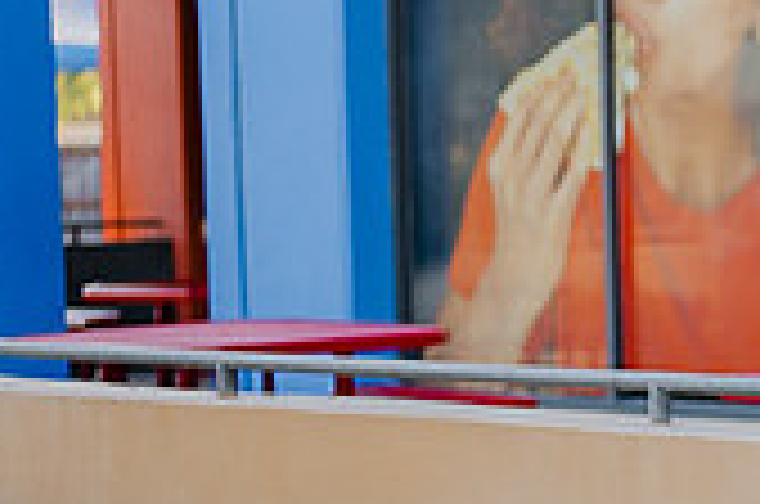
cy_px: 452
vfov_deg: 7.9
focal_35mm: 172
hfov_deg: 11.4
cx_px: 1165
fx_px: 3624
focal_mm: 50
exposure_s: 1/400
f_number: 2
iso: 64
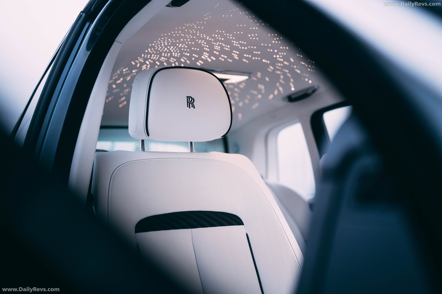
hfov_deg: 45.5
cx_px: 221
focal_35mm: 43
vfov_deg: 31.2
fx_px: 528
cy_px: 147
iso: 400
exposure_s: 1/30
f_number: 2
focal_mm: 43
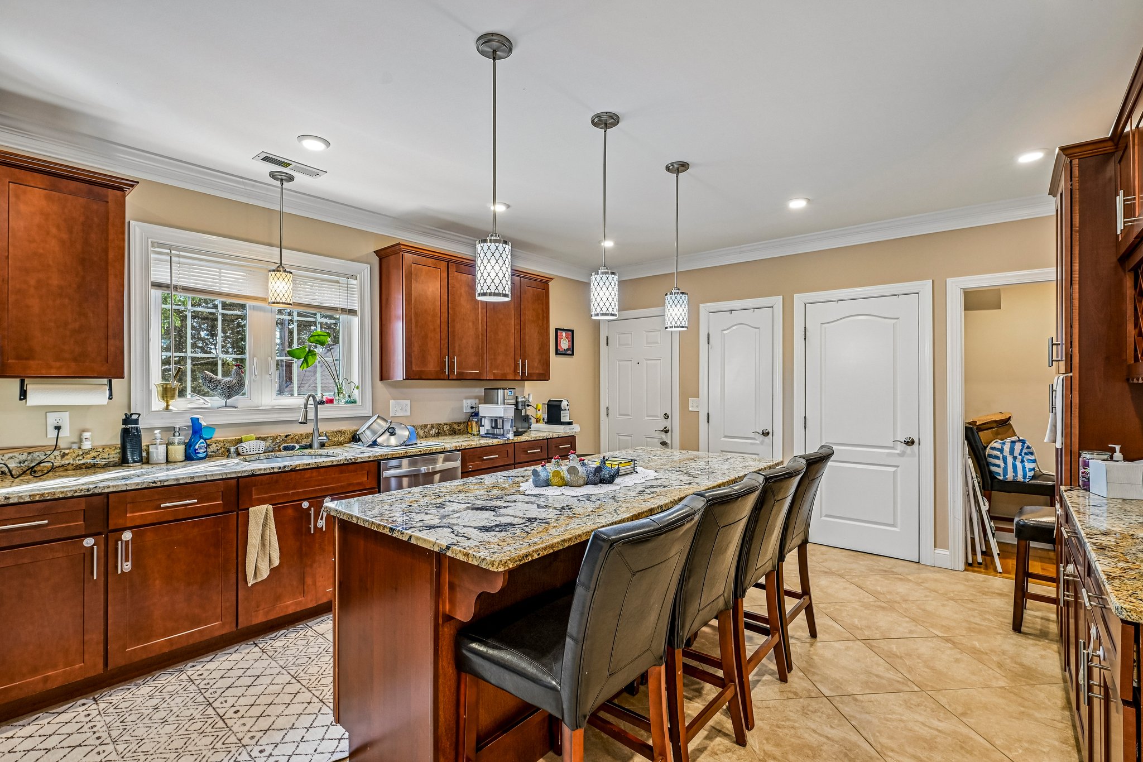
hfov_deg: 96.7
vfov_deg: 73.7
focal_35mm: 16
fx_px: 508
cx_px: 572
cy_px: 381
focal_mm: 16
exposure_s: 1/15
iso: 400
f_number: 8
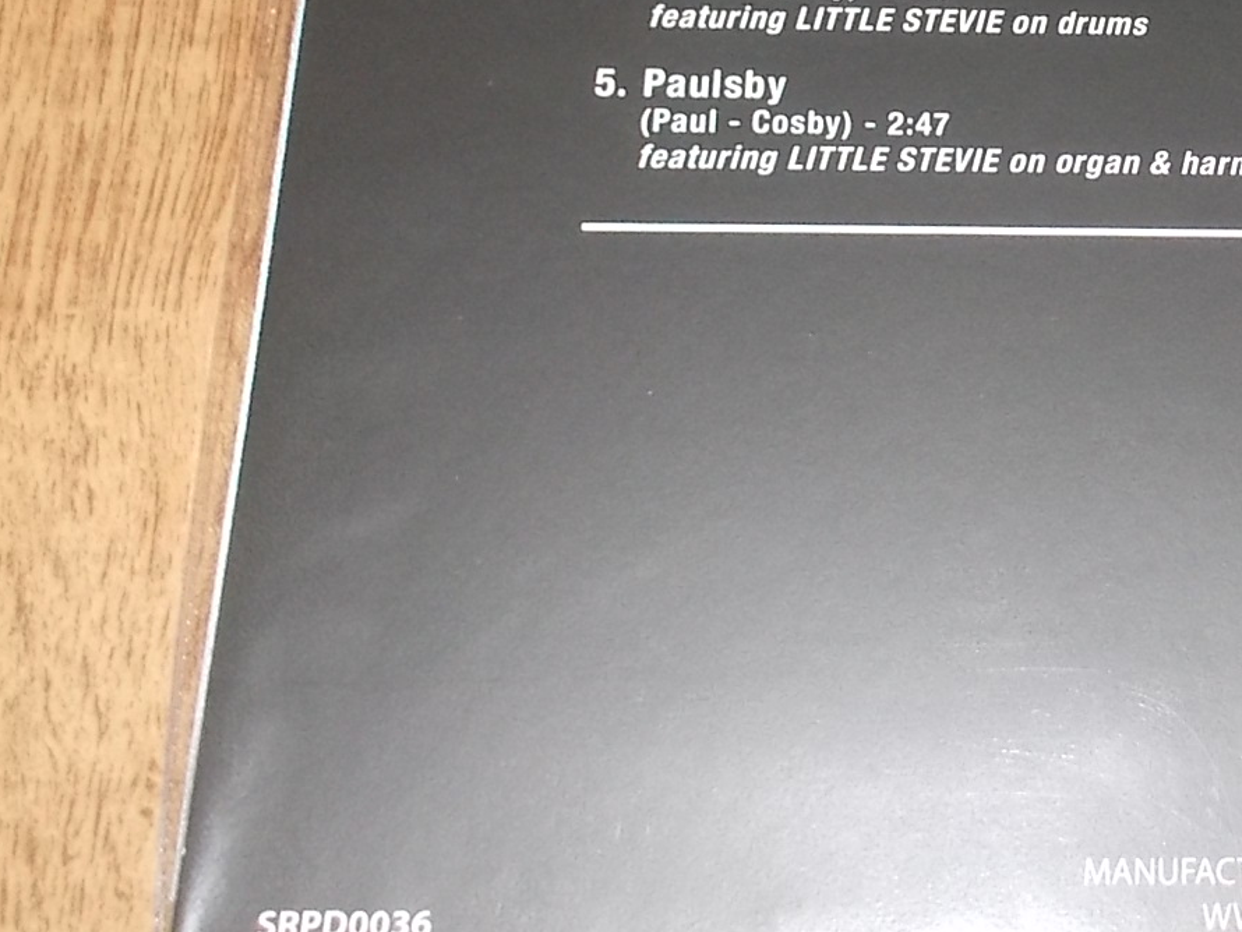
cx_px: 1243
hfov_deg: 25.1
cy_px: 33
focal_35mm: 74
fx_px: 2656
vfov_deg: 19.4
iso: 200
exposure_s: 1/30
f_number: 3.3
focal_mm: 4.1
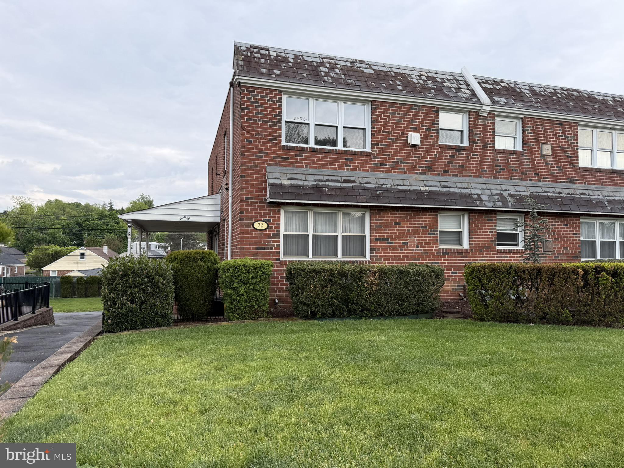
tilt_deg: +2.5
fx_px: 433
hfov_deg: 71.6
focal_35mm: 24
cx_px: 312
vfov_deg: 56.8
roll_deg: -0.4
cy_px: 234
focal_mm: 6.76
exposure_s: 1/476
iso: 80
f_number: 1.78
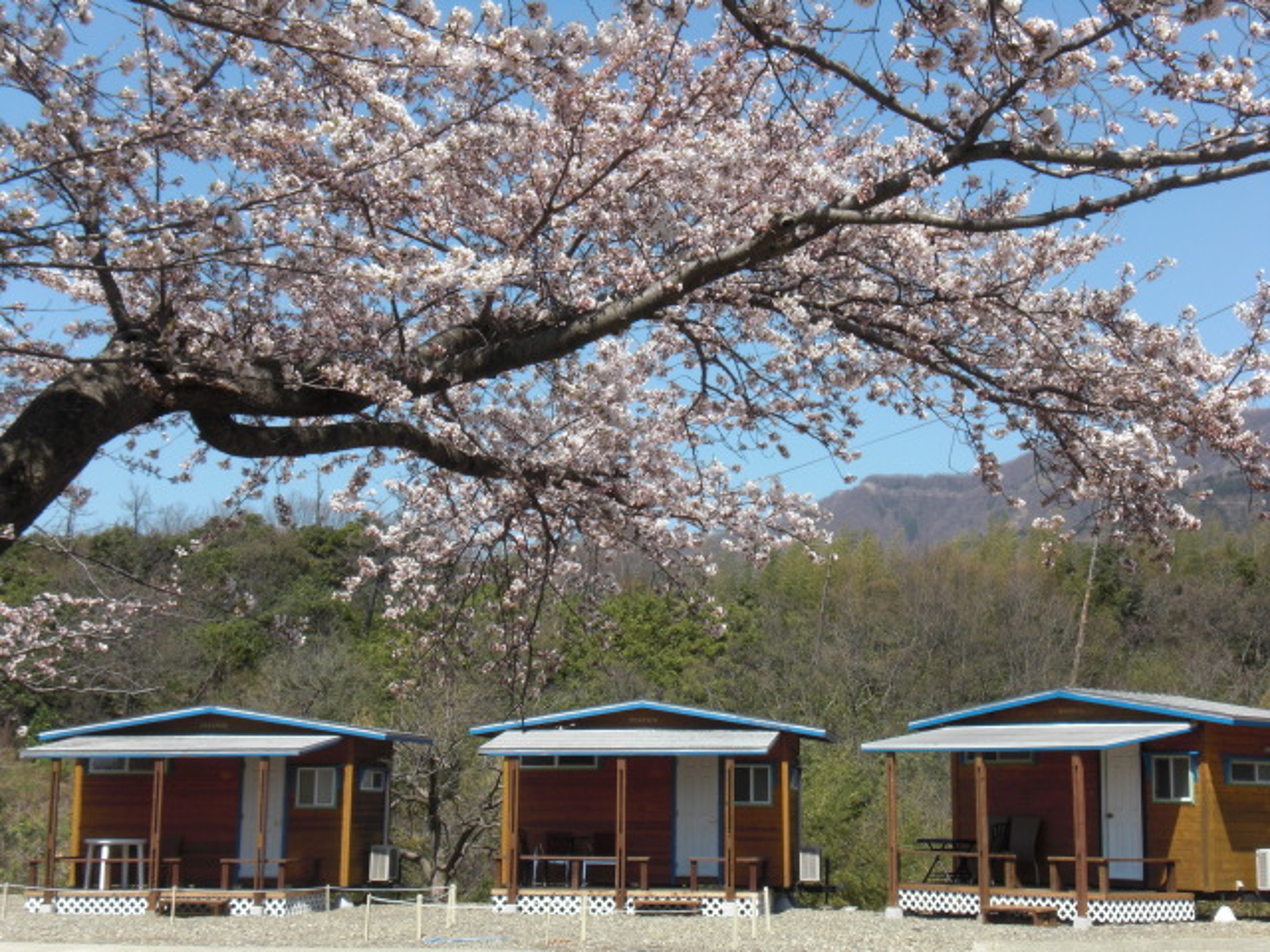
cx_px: 635
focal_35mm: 63
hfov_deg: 30.7
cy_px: 476
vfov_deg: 23.3
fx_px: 2311
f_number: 7.2
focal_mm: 10.4
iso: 64
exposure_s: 1/200
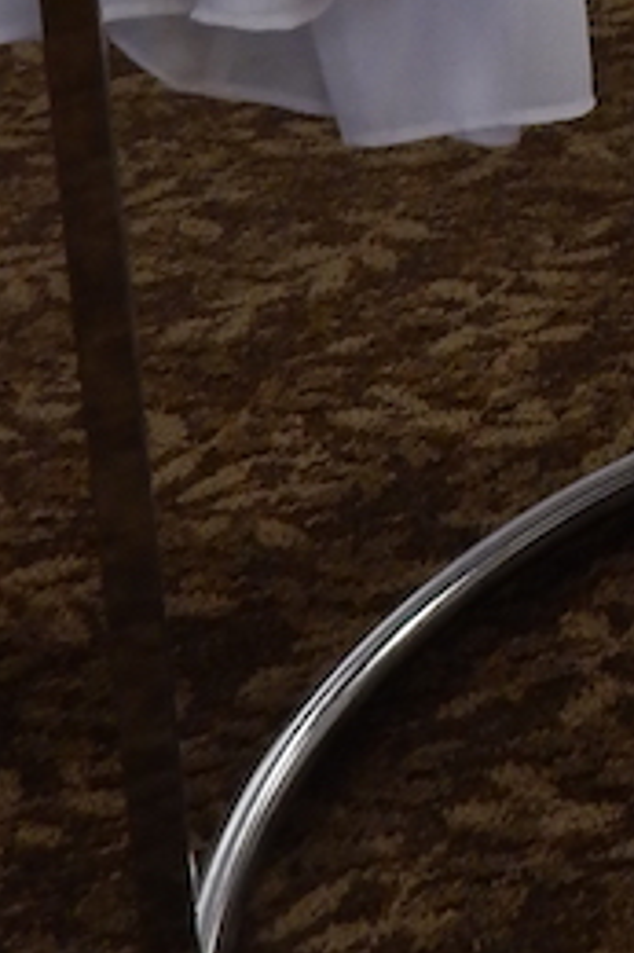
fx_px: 3333
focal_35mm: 126
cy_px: -909
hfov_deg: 9.9
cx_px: 1343
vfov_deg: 13.9
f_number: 3.7
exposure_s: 1/30
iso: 125
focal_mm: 4.5
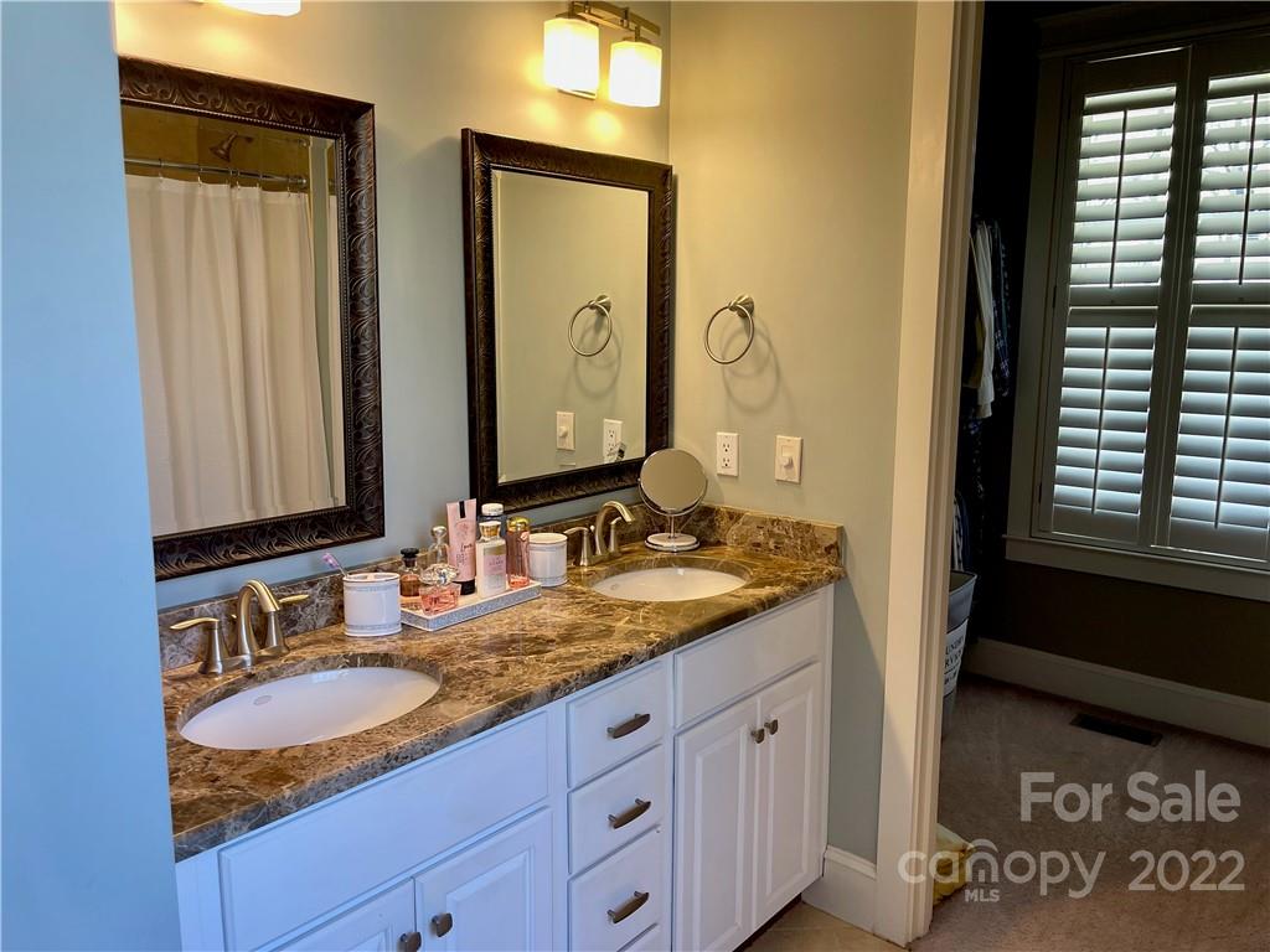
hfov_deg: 67.3
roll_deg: -0.8
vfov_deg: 53.1
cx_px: 635
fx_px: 954
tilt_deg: -8.3
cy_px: 476
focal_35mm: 26
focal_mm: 5.1
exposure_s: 1/120
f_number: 1.6
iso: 100
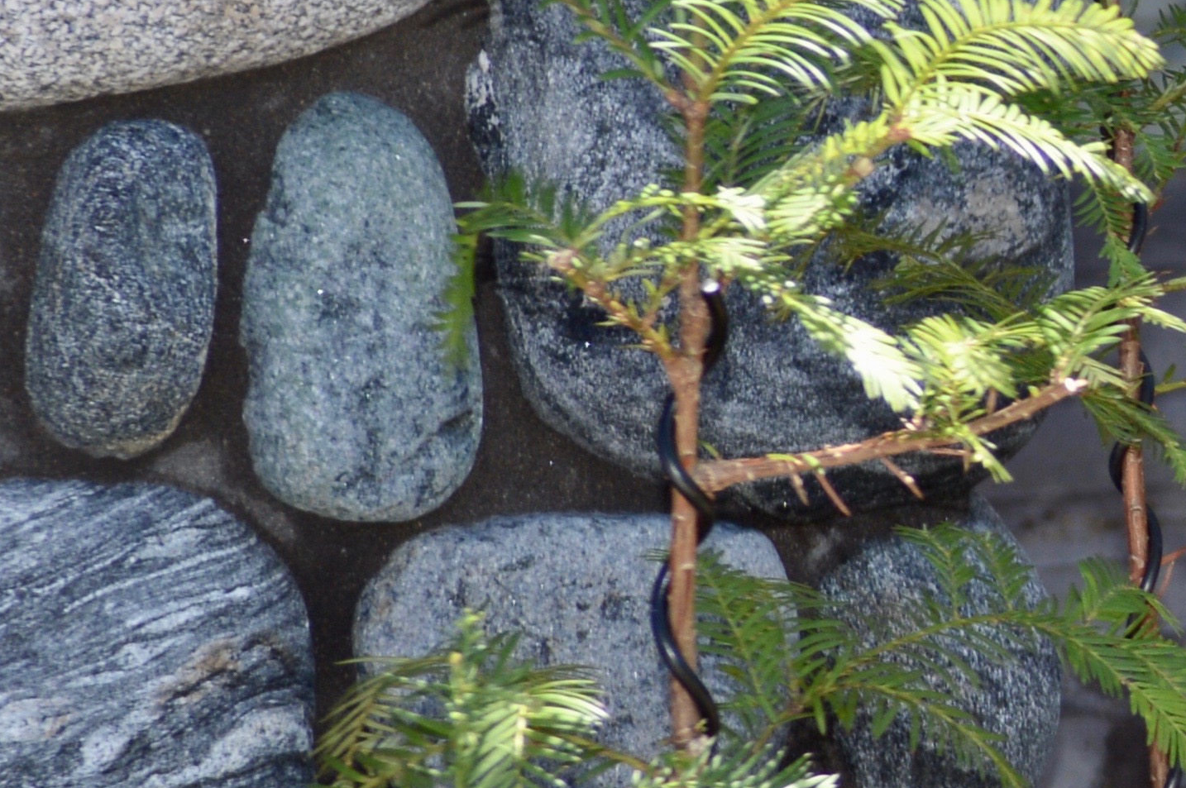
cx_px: 2288
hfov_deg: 5.8
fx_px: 11390
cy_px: 401
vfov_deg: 4.0
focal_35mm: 346
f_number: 4.5
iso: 100
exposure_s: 1/200
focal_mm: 55
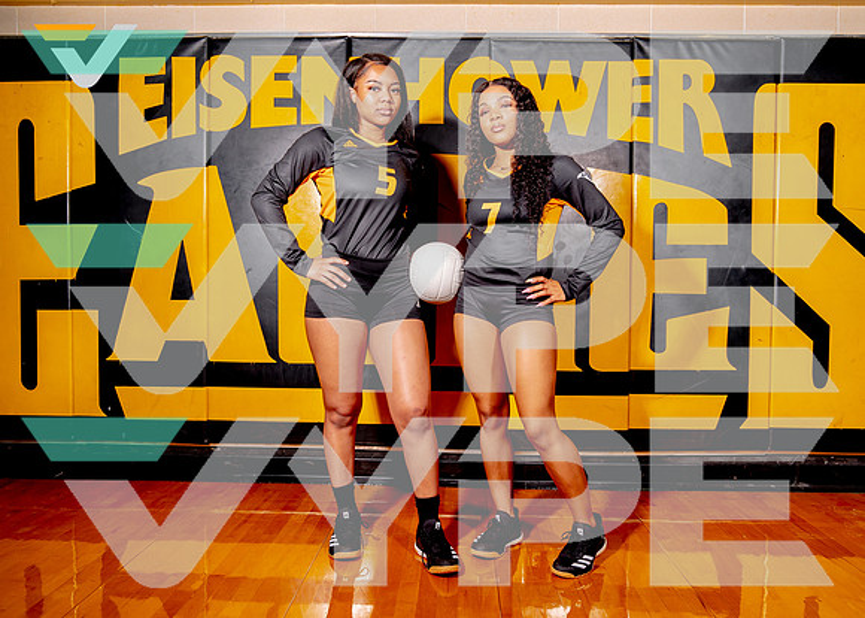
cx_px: 444
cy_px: 309
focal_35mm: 26
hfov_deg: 67.9
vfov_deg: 51.3
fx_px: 642
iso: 100
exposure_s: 1/125
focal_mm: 24
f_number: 7.1
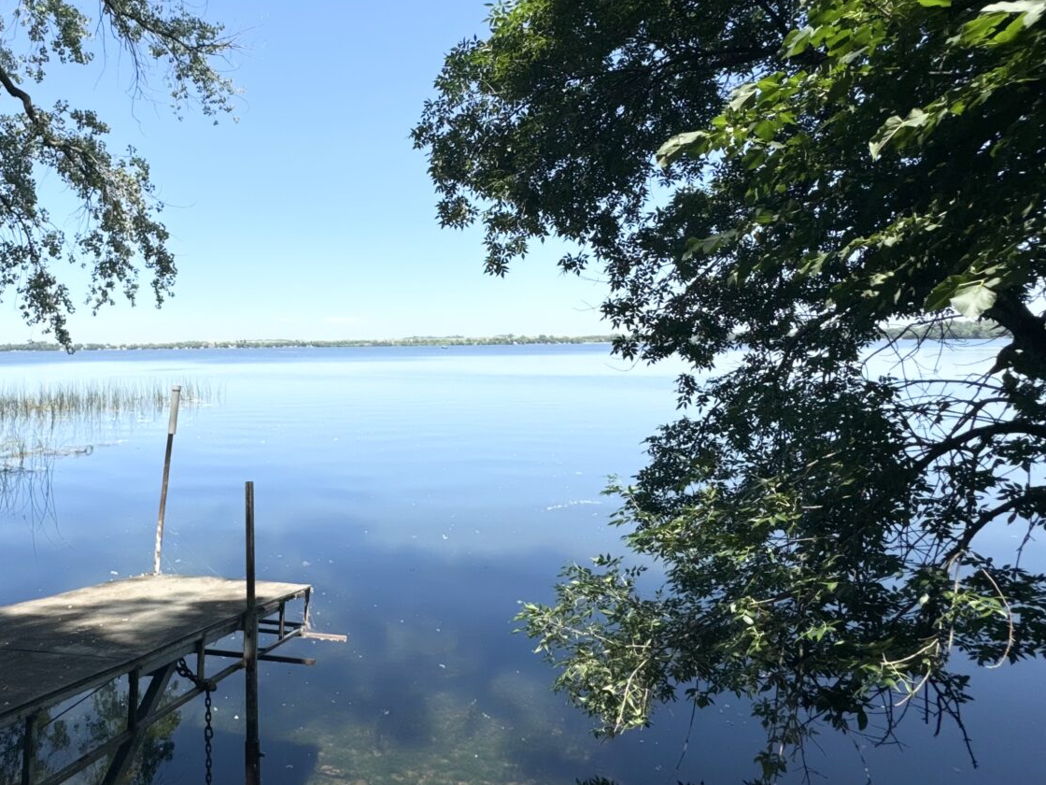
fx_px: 725
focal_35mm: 24
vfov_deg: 56.6
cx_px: 286
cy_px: 333
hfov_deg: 67.9
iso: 40
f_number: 2.2
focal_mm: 2.22
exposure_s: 1/1672
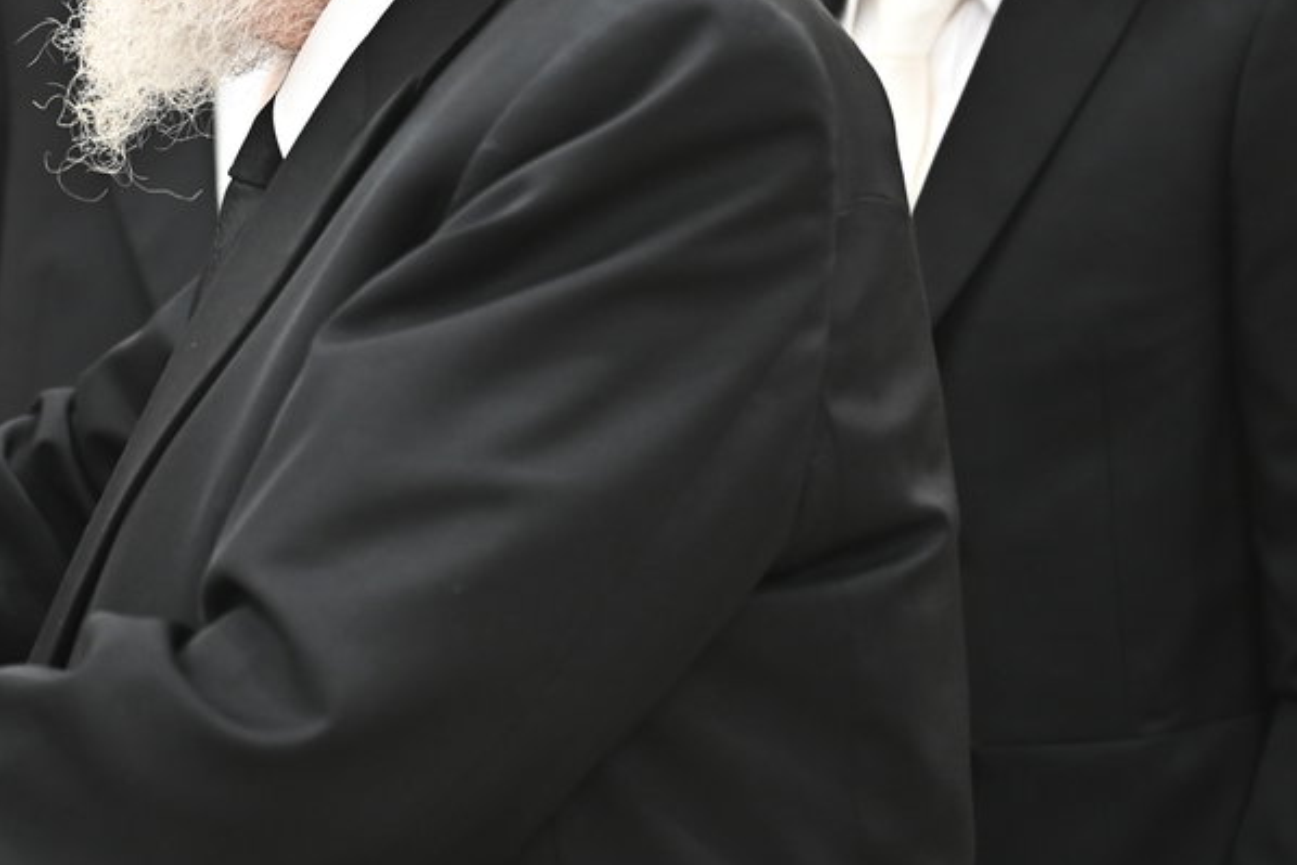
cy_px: -8
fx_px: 4216
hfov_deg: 17.3
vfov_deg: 11.6
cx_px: 147
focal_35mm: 117
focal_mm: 50
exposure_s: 1/200
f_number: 2.8
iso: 1600
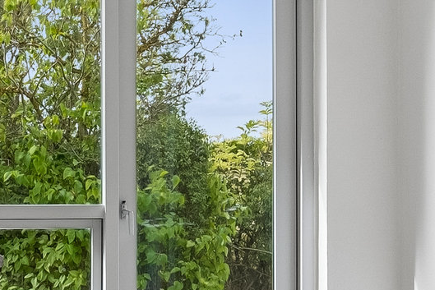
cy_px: 217
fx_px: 1267
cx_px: -74
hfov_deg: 18.5
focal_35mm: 105
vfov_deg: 13.0
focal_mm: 18.5
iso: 640
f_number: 9
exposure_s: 1/100
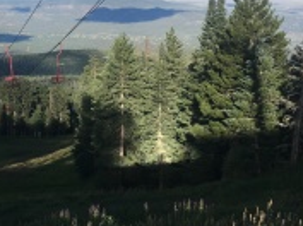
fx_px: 524
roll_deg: +0.9
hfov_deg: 31.3
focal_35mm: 60
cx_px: 55
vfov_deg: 24.2
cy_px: 79
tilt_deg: -10.7
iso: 25
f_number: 2.2
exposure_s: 1/1261
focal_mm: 4.15
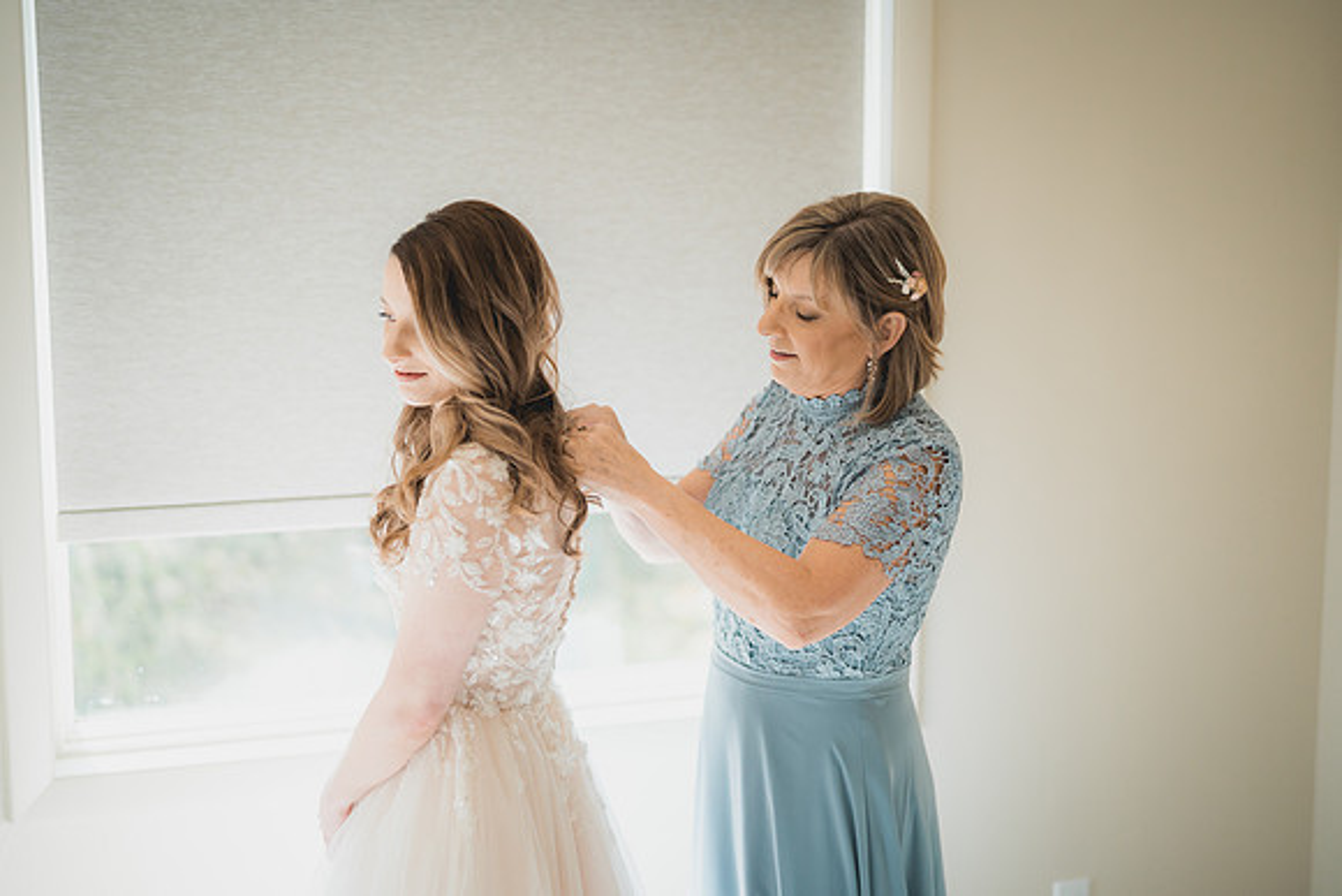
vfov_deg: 26.0
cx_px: 671
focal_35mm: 52
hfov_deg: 38.2
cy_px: 448
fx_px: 1940
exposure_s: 1/1600
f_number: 1.4
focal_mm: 50
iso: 400
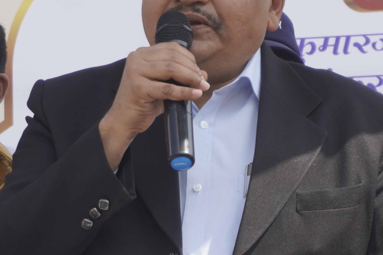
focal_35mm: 269
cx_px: 225
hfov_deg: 7.7
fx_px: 2861
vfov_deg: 5.1
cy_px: 266
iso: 100
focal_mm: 50
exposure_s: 1/250
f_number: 6.3
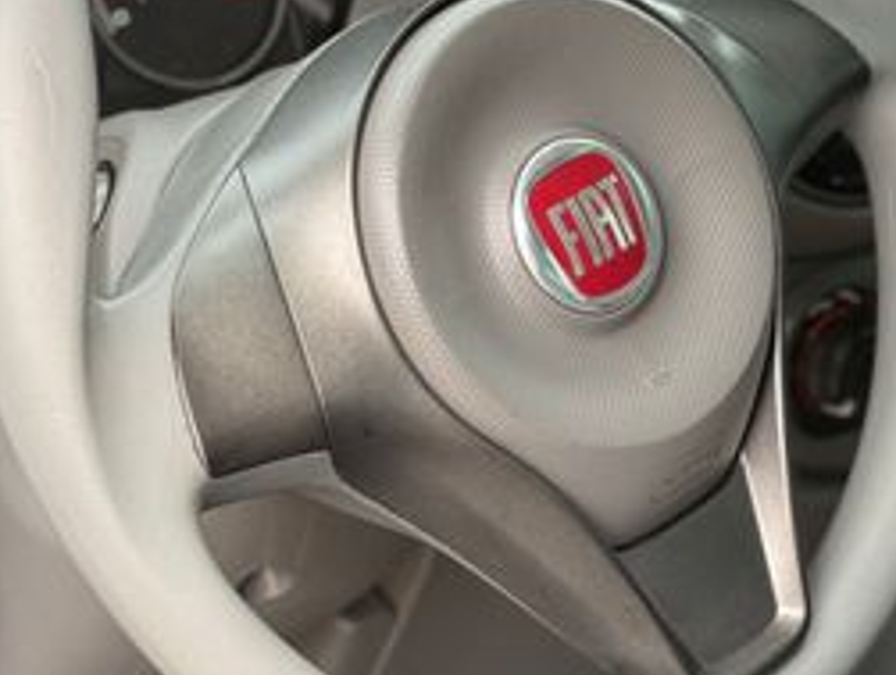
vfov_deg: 16.4
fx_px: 2333
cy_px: 164
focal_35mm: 90
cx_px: 603
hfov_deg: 21.7
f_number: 1.78
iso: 100
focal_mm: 6.76
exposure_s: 1/294
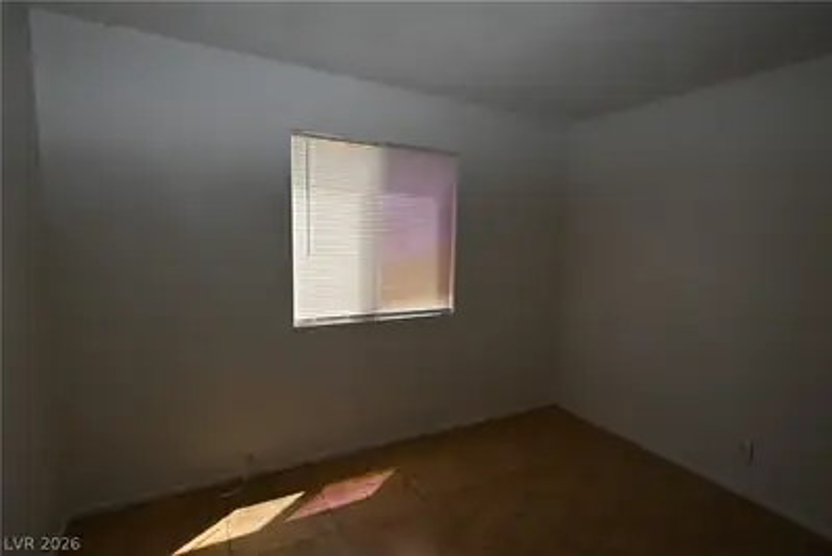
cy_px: 278
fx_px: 416
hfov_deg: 90.0
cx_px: 416
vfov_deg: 67.4
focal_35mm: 18
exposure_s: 1/125
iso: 200
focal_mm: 12
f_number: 5.6
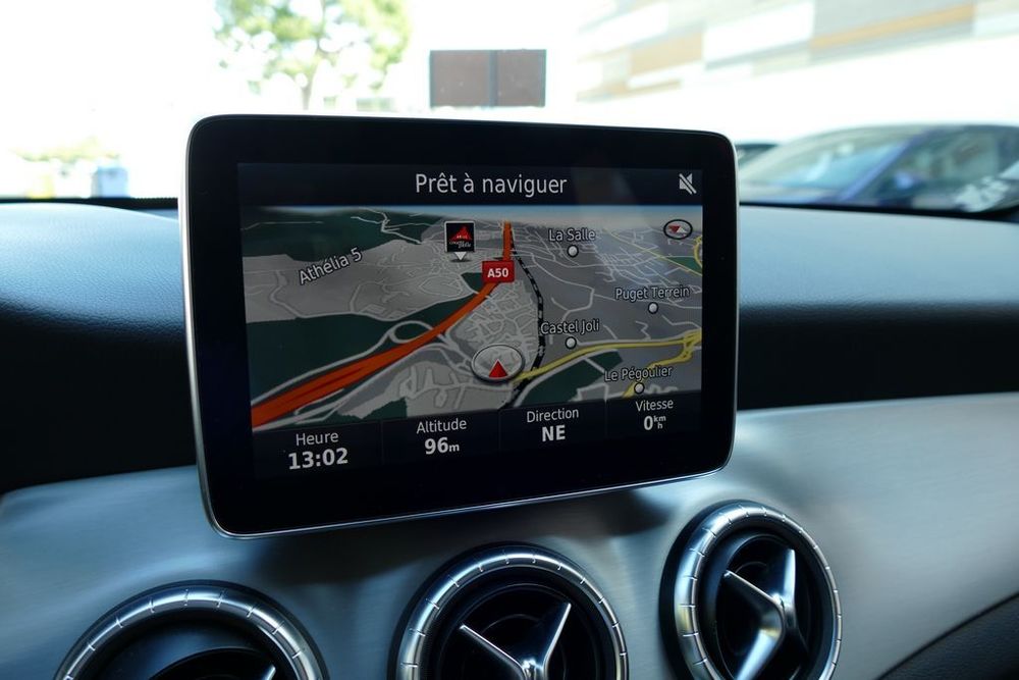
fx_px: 821
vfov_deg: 45.0
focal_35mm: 29
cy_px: 340
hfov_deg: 63.7
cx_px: 510
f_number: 3
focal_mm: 10.6
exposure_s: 1/80
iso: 125
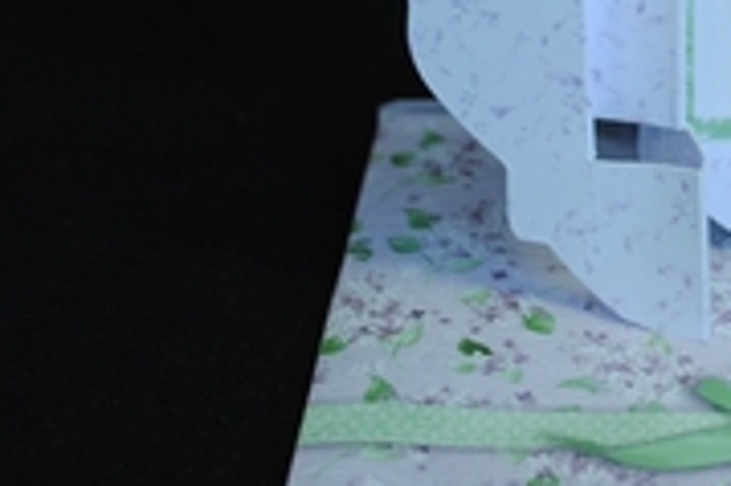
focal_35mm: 121
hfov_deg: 16.5
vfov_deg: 11.1
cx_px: 772
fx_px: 2455
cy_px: -59
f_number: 4.8
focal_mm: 32
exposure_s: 1/30
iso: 320
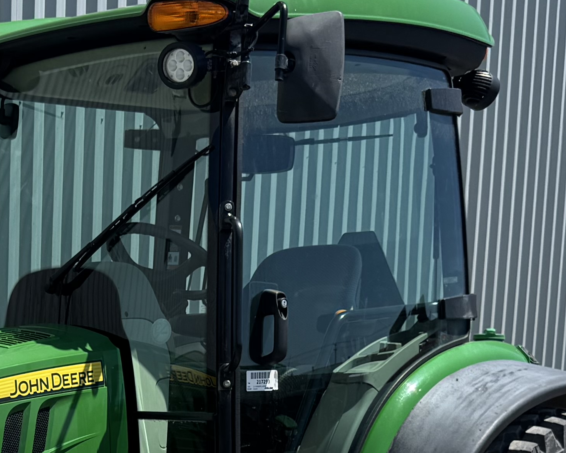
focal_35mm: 91
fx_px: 1524
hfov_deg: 20.5
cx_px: 25
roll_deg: +0.1
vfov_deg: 15.9
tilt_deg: -7.3
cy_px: 613
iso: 80
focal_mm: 6.76
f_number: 1.78
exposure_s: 1/3802
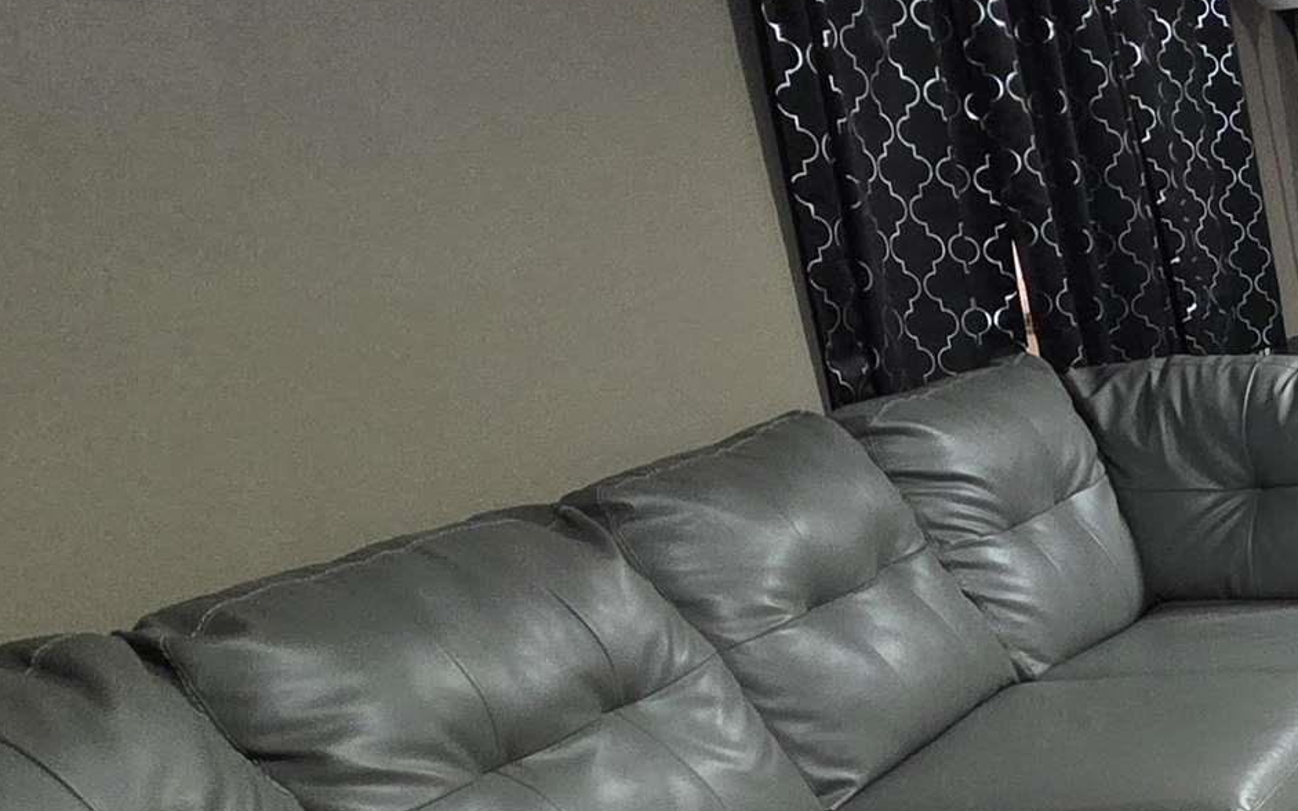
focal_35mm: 45
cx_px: 1738
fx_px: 1592
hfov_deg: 32.1
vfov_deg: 27.4
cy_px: 753
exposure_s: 1/60
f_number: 1.9
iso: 1000
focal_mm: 2.2
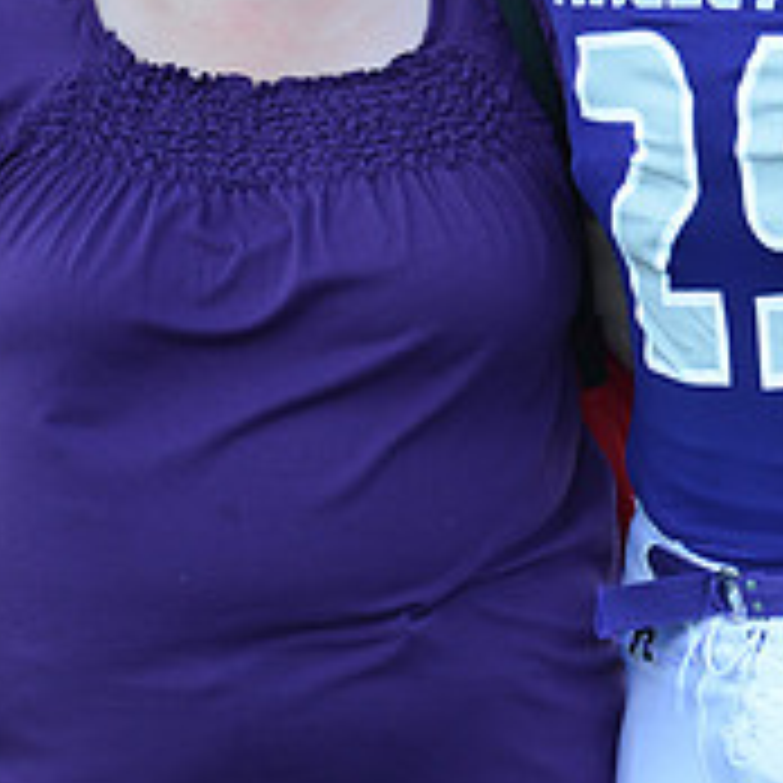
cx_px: 837
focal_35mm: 1560
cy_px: 104
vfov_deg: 1.1
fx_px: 39922
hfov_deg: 1.1
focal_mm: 550
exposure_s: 1/1000
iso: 800
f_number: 4
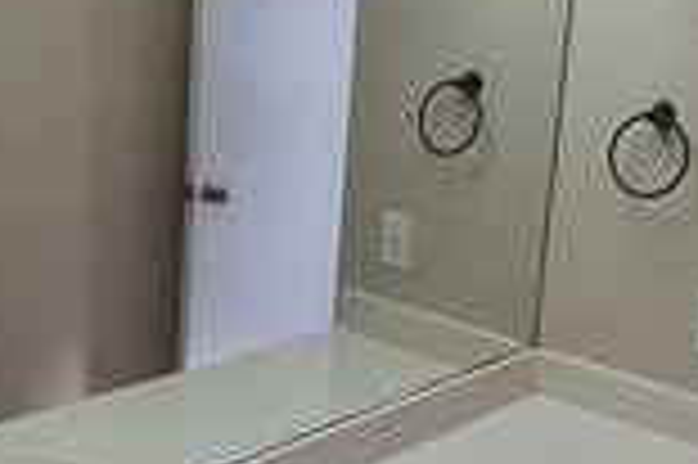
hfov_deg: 34.7
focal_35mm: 56
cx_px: 545
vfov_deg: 24.1
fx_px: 1085
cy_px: 225
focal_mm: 1.74
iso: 50
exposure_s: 1/60
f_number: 2.2
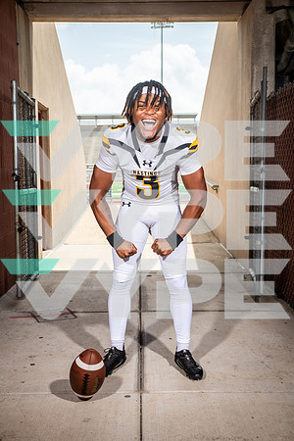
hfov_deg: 31.9
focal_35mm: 42
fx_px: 514
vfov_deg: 46.4
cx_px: 147
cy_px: 220
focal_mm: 42
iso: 160
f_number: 7.1
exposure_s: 1/400
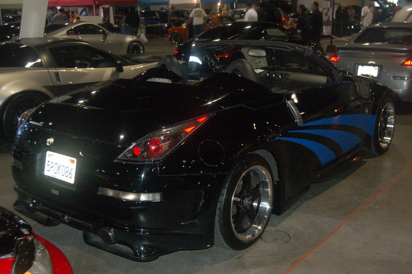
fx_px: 457
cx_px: 206
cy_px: 137
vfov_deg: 33.4
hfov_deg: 48.5
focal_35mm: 40
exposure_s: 1/45
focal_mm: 26
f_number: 4.8
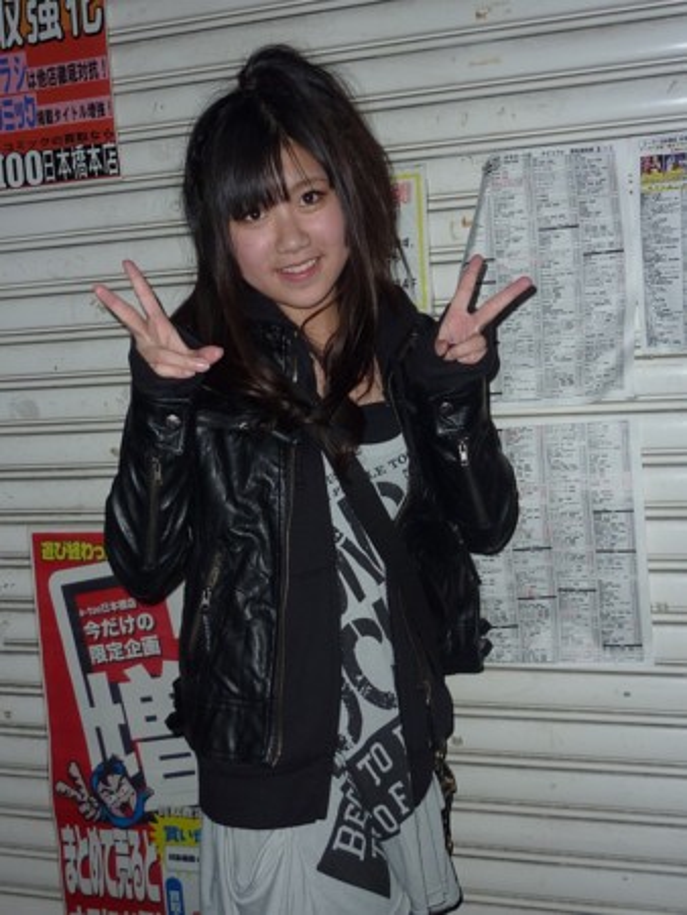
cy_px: 458
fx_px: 1110
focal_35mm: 42
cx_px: 344
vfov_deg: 44.8
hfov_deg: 34.4
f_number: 3.7
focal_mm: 6.9
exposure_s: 1/125
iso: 100
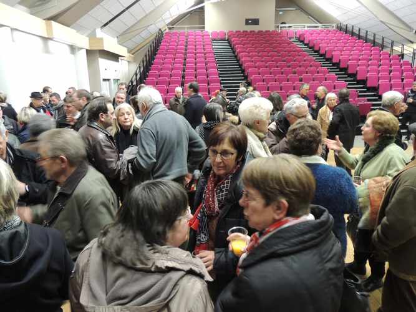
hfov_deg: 71.6
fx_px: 288
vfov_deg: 56.8
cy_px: 156
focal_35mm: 24
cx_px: 208
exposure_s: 1/10
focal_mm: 4.3
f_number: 3
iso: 400
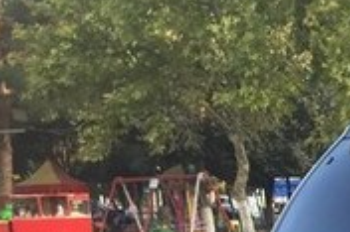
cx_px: 652
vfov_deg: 11.5
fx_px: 1098
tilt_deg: -8.9
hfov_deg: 15.3
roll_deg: +0.4
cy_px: 372
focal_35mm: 113
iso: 32
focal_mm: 4.15
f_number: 2.2
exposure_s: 1/121
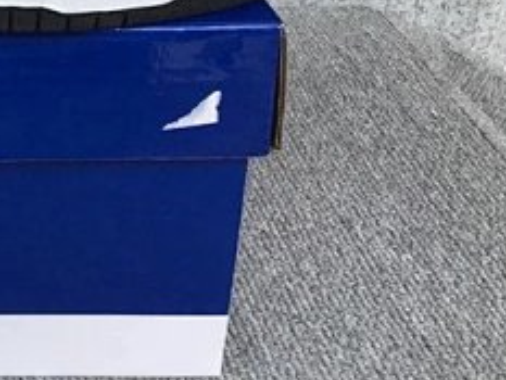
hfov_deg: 21.2
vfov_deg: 16.9
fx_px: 1243
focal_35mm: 85
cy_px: -24
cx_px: -122
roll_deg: -0.3
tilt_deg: -19.6
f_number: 2.4
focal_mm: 3.3
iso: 25
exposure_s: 1/519
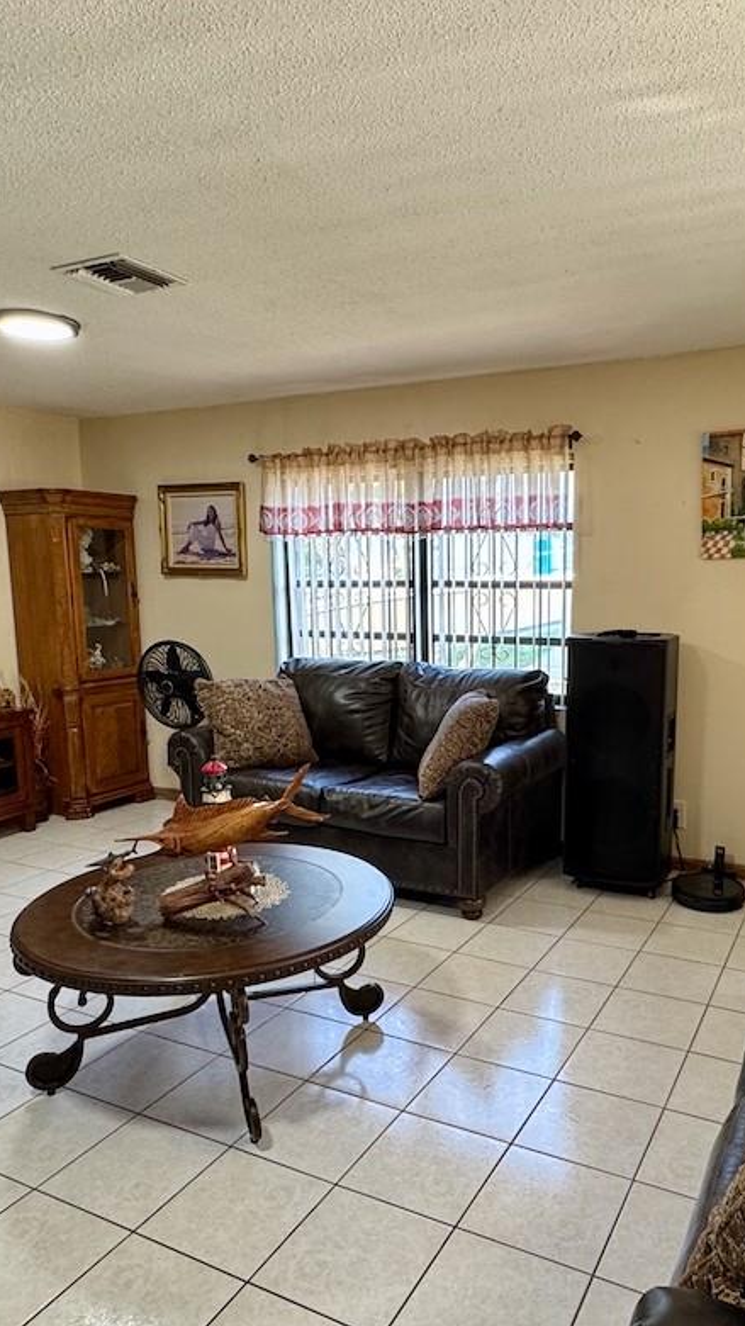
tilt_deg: -8.2
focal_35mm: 25
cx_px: 470
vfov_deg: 74.0
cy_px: 705
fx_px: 878
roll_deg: +0.5
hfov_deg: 45.5
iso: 250
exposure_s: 1/60
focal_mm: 2.22
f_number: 2.2
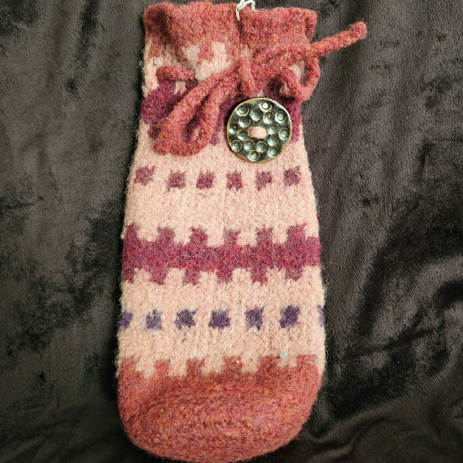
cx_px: 234
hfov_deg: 57.3
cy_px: 194
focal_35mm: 28
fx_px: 424
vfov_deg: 57.0
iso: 640
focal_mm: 6.3
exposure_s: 1/34.6
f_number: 1.7
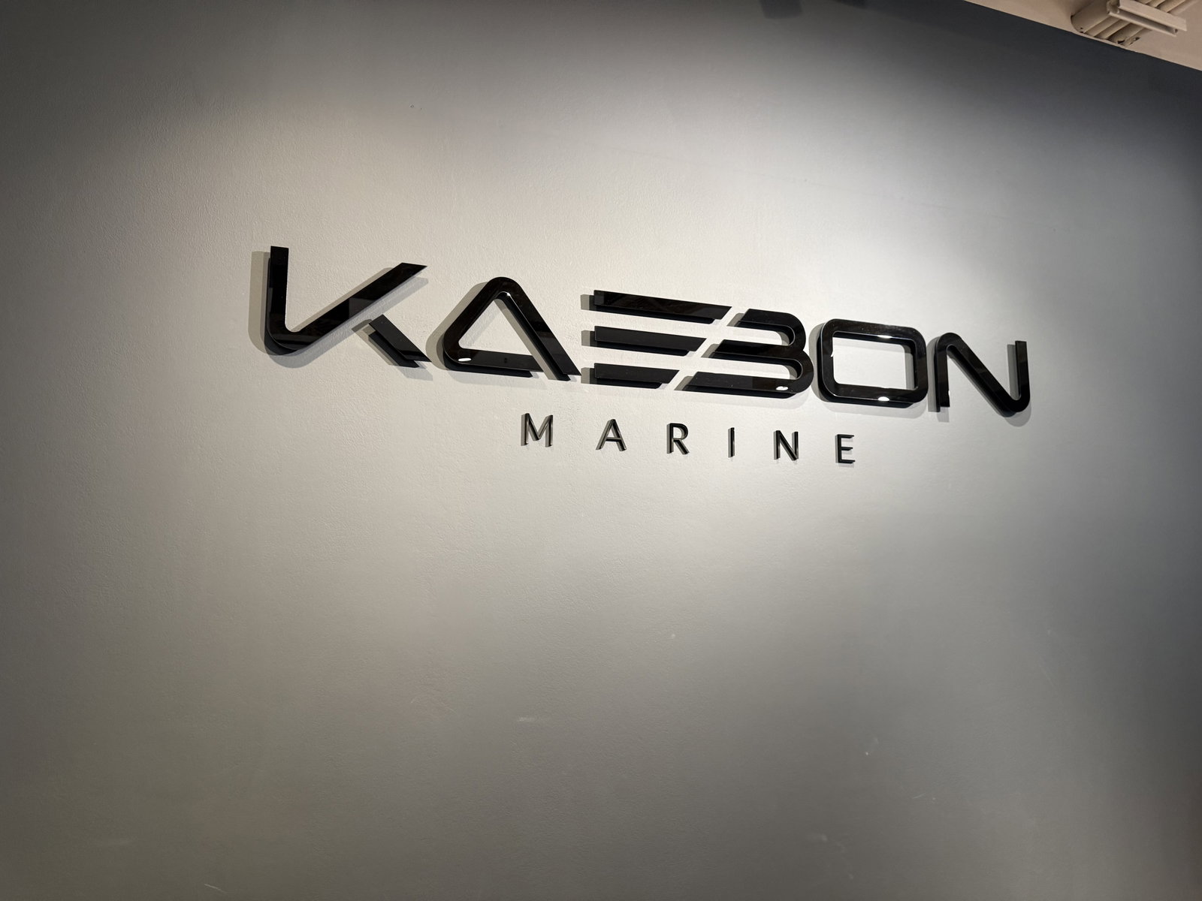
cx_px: 601
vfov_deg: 56.8
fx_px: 833
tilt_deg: +7.0
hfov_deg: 71.6
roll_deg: +0.4
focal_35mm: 24
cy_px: 450
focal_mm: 6.76
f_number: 1.78
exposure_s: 1/50
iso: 200
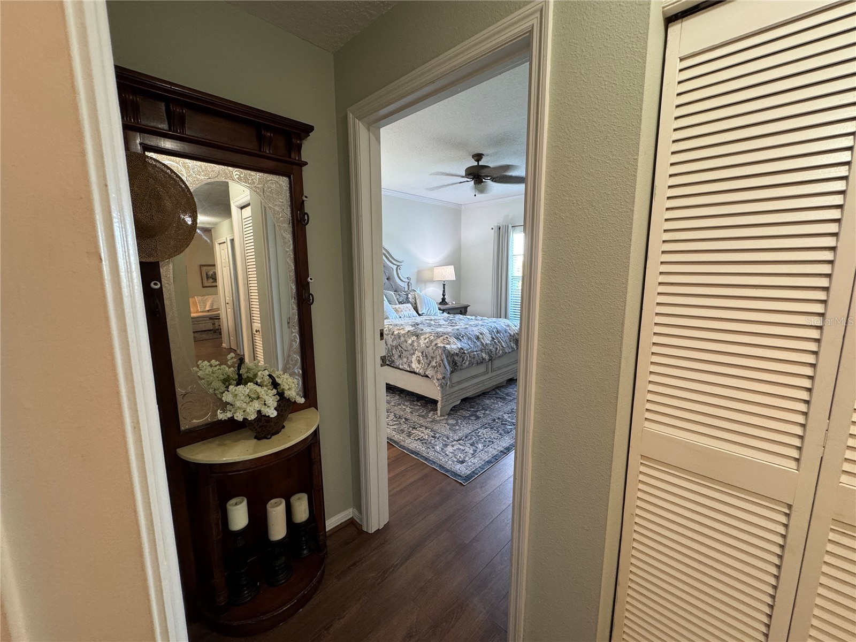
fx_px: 346
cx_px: 428
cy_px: 321
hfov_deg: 102.1
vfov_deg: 85.7
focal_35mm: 14
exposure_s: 1/60
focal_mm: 2.22
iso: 200
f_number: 2.2
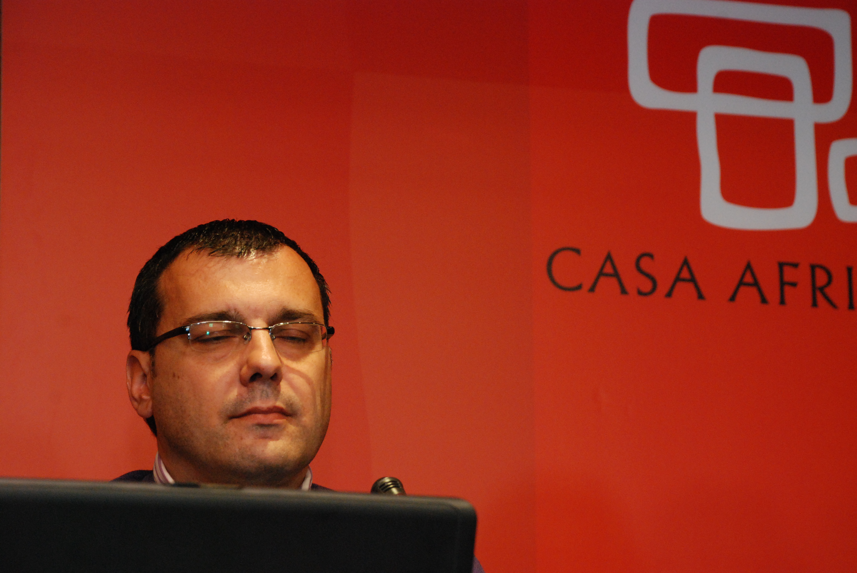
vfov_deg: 12.2
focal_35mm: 112
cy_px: 286
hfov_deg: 18.2
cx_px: 428
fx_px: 2681
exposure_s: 1/60
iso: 1250
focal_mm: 75
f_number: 8
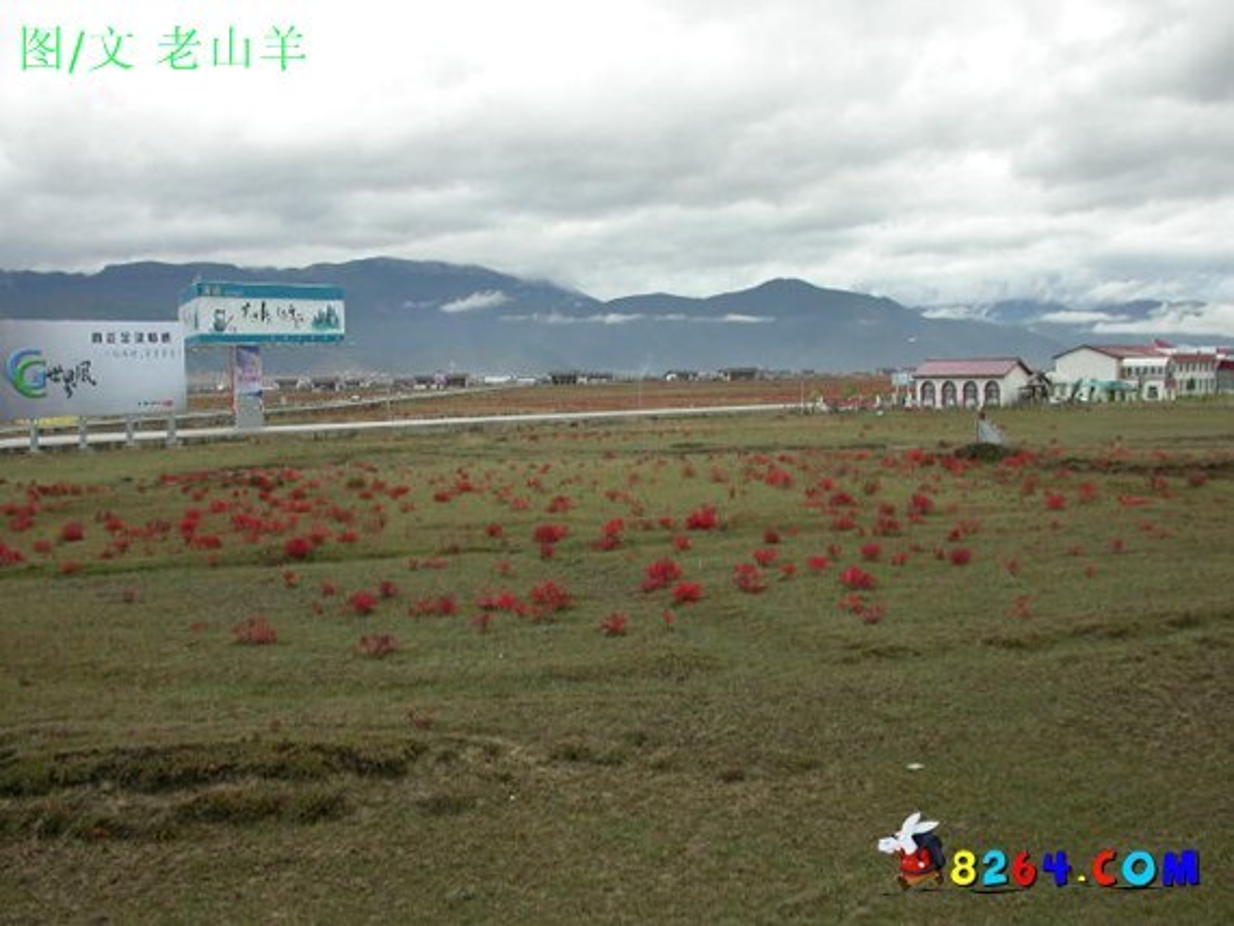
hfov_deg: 49.0
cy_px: 463
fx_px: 1355
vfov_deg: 37.7
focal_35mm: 38
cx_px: 617
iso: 100
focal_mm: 7.85
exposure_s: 1/67.7
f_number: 3.3
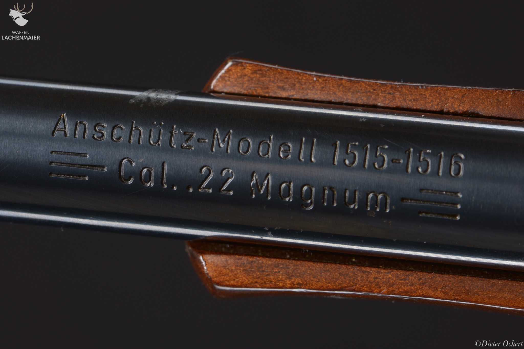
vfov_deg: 13.1
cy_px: 174
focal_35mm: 105
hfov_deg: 19.4
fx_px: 1529
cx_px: 262
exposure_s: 1/60
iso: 100
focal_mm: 105
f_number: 22
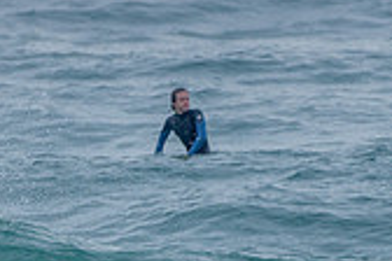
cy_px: 297
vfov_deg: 0.7
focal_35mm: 2113
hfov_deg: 1.0
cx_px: -220
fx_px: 23006
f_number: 5.6
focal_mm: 500
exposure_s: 1/1250
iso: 560
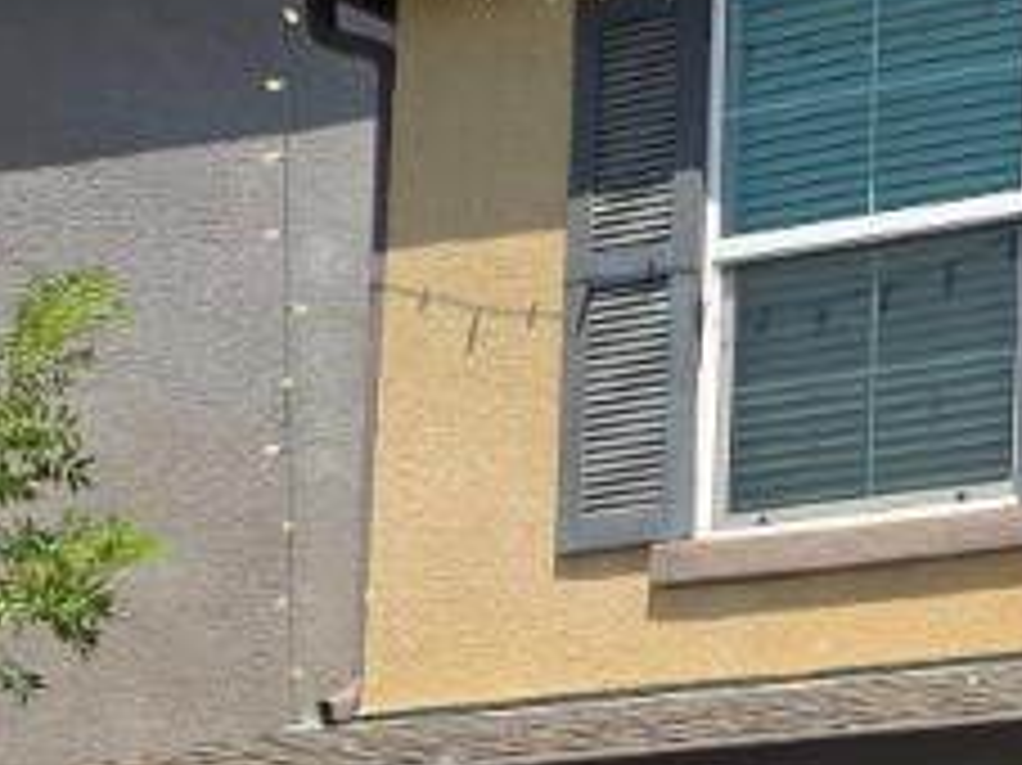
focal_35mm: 152
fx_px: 4485
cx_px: 1351
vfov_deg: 9.5
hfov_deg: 12.6
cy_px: 1109
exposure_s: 1/5445
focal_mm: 6.25
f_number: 1.7
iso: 80
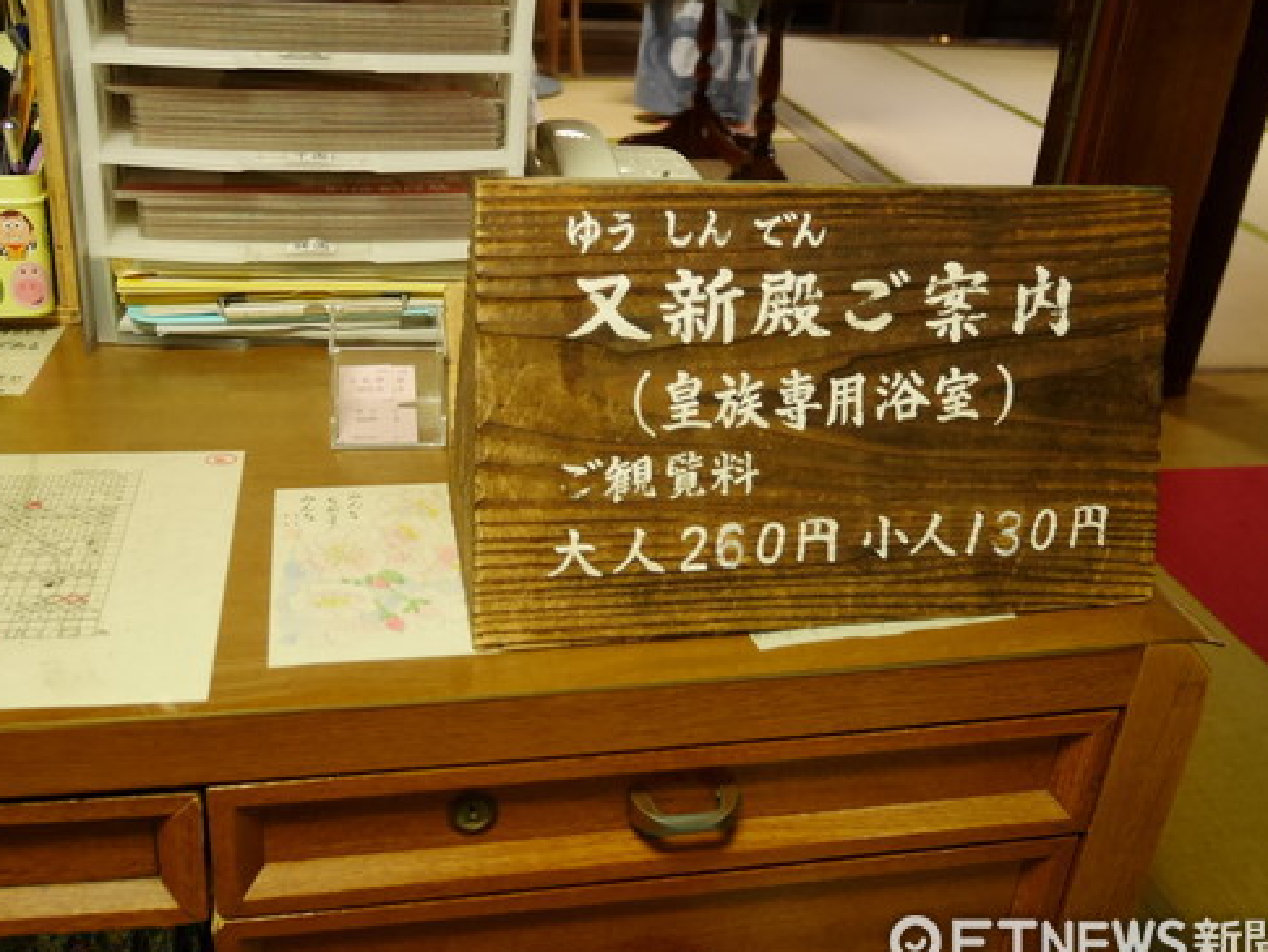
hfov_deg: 50.1
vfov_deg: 38.6
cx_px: 582
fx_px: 1356
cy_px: 407
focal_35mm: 37
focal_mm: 15
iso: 1600
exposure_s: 1/60
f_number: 3.7
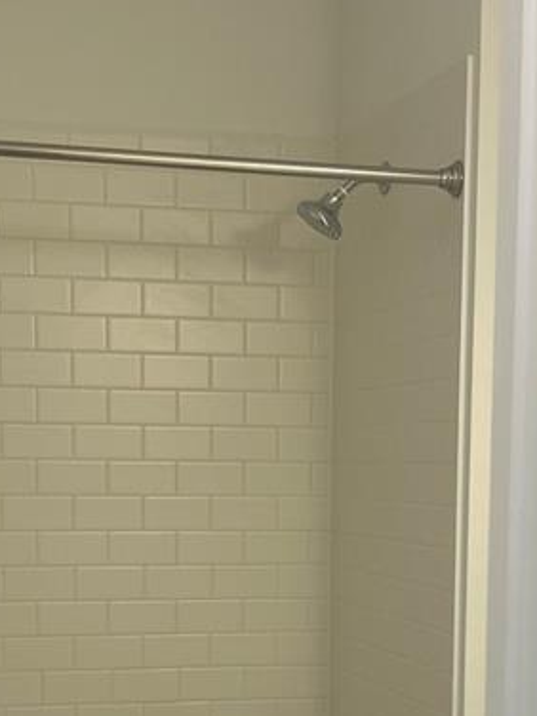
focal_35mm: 83
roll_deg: +1.2
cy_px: 666
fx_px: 1717
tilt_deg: -5.5
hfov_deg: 17.8
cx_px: 255
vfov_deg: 22.9
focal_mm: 5.7
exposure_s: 1/120
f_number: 1.5
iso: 50
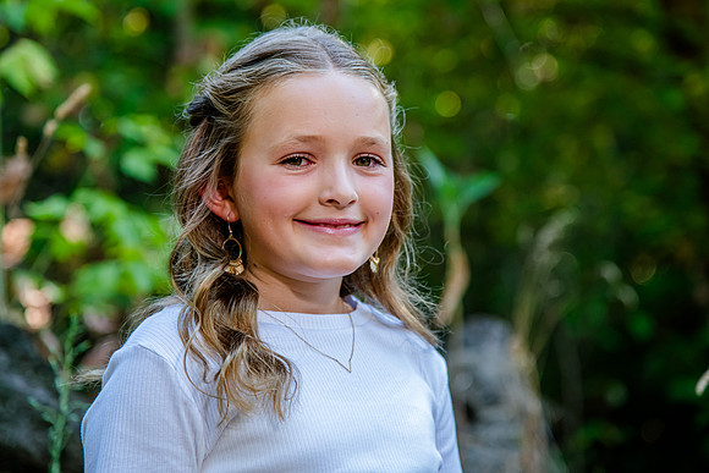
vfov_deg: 9.9
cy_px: 199
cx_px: 354
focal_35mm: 139
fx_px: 2734
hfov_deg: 14.8
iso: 800
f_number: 4
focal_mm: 120
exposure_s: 1/320
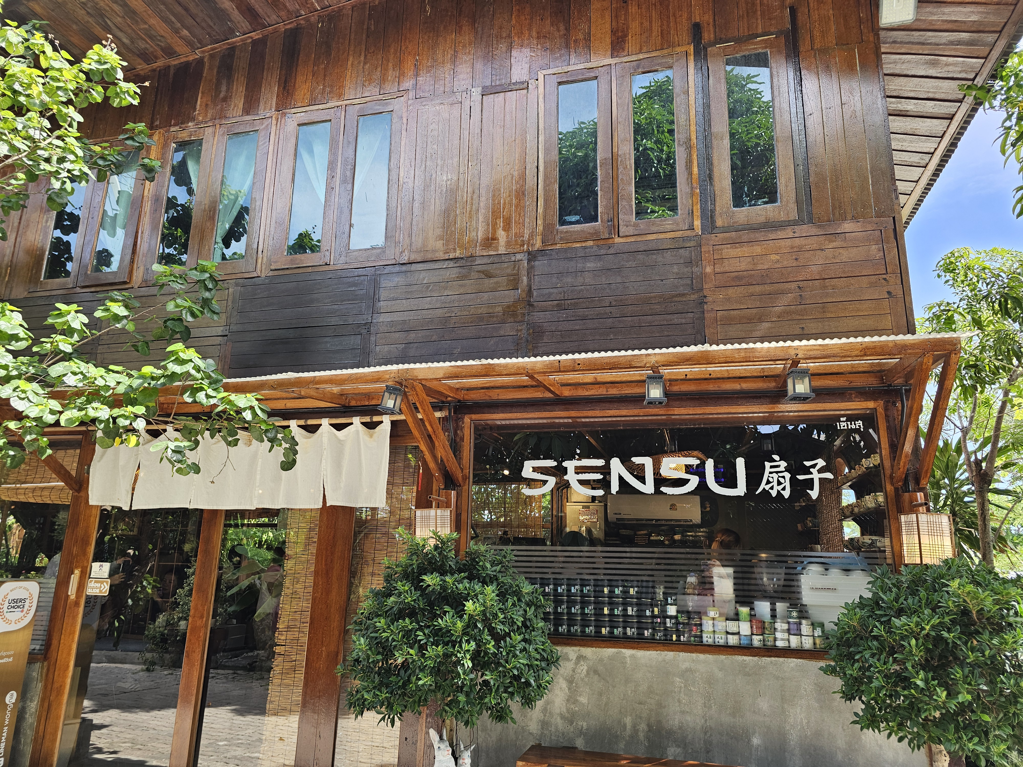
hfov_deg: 73.9
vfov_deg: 58.9
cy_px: 384
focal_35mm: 23
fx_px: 680
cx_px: 512
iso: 32
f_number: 1.7
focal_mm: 6.3
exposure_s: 1/120
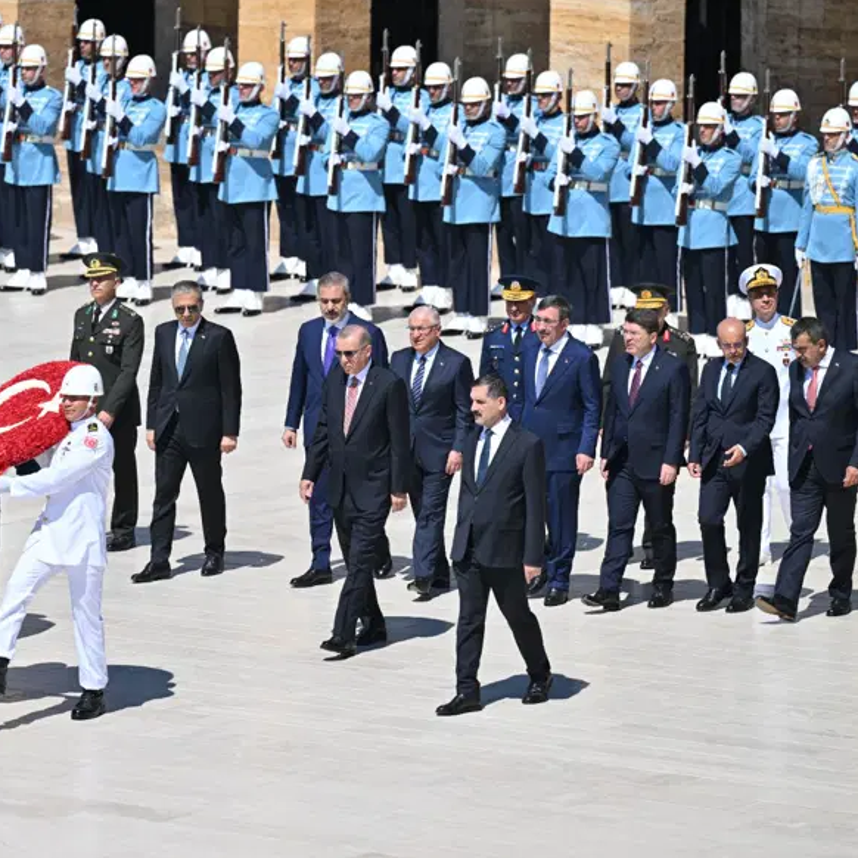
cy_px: 429
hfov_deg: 6.8
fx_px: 7207
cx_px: 333
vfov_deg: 6.8
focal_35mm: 257
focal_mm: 200
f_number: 4
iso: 125
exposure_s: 1/2000
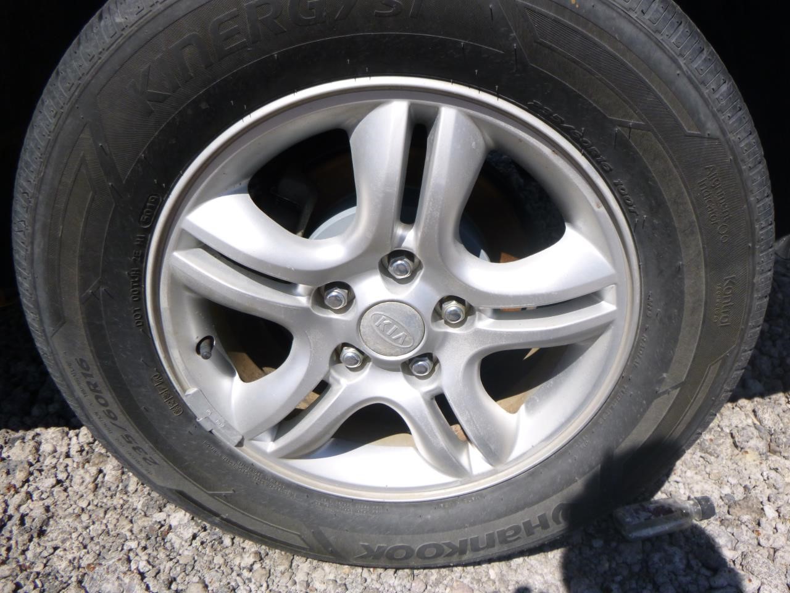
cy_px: 296
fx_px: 571
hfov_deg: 69.4
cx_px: 395
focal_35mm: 25
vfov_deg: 54.9
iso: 100
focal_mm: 4.5
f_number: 3.9
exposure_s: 1/500
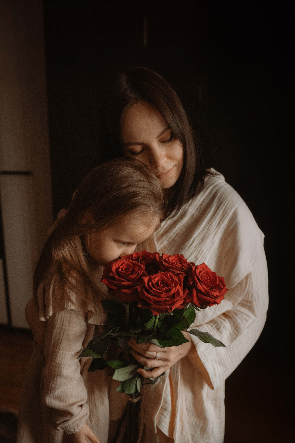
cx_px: 148
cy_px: 222
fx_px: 516
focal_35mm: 42
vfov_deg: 46.4
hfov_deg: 31.9
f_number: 3.2
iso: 2000
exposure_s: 1/250
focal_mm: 28
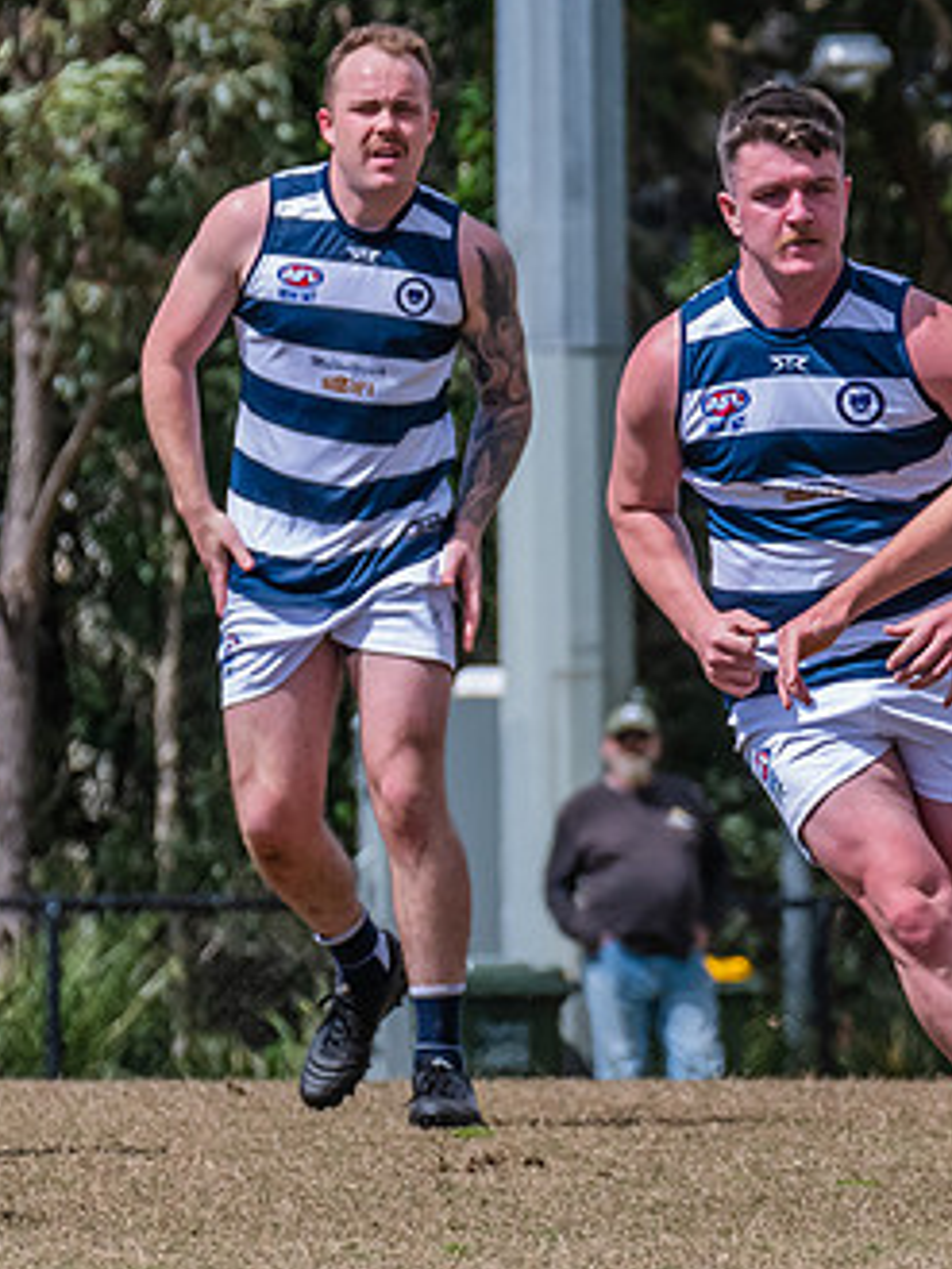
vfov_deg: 2.2
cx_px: 953
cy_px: 833
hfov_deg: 1.7
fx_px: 32321
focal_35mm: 882
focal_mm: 290
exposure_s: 1/1600
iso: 800
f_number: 9
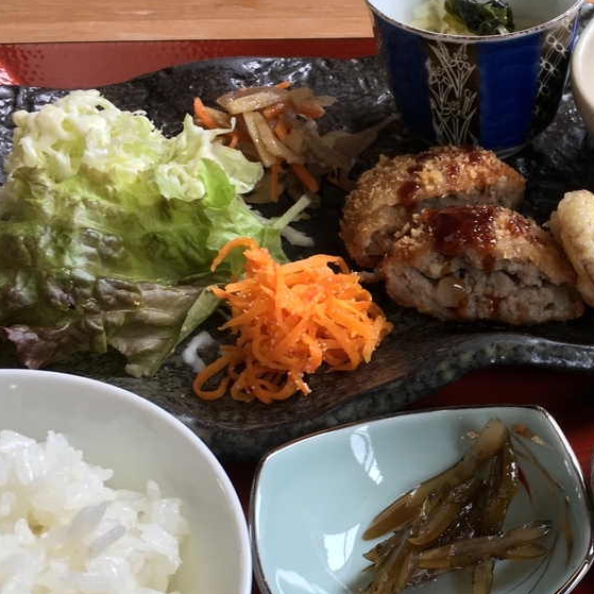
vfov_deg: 30.9
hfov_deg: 29.7
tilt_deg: -50.3
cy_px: 396
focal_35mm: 55
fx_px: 1068
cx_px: 540
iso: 25
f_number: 2.2
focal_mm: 4.15
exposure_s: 1/40
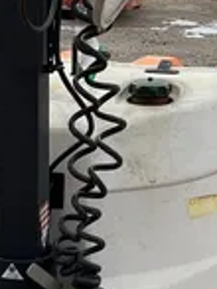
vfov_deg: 15.2
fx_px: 1088
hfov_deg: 11.4
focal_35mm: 130
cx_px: 105
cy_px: 109
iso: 50
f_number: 1.6
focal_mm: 5.1
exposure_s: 1/751
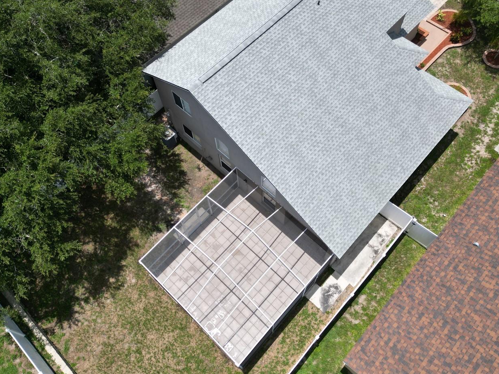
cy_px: 147
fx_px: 447
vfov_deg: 45.2
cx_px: 259
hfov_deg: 58.3
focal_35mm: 31
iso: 120
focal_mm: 6.72
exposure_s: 1/3200
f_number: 1.7
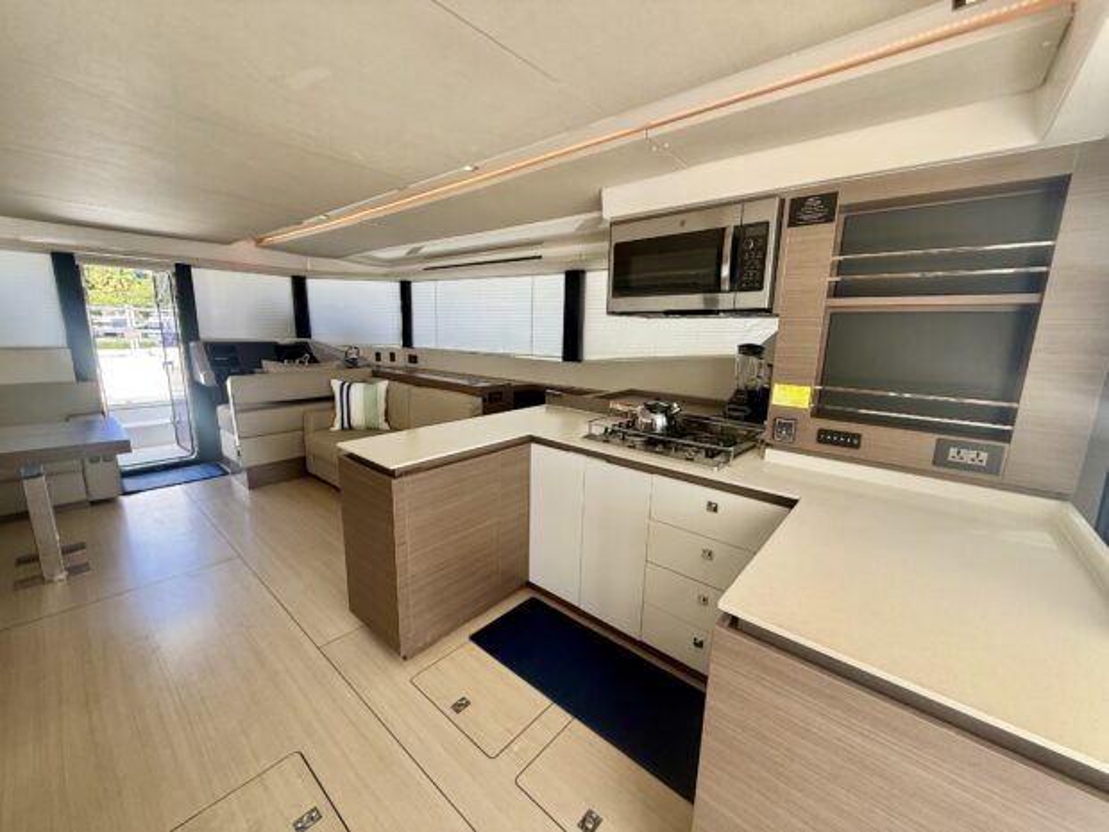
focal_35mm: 14
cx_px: 554
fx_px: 449
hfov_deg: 102.1
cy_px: 416
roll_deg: -2.4
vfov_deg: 85.7
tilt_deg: -10.7
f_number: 2.2
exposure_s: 1/164
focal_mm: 2.22
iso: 50
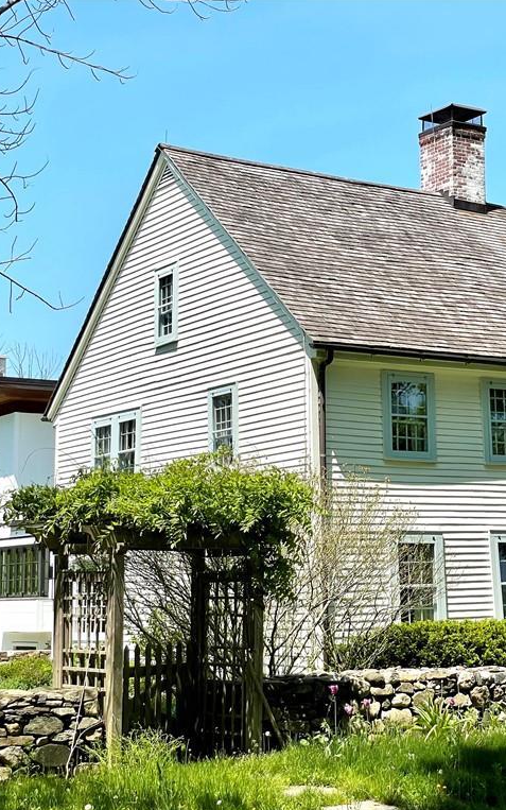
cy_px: 406
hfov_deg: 17.5
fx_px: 1632
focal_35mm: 74
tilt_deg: +8.2
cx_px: 391
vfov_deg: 27.8
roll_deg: +0.7
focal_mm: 6
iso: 25
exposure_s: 1/1546
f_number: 2
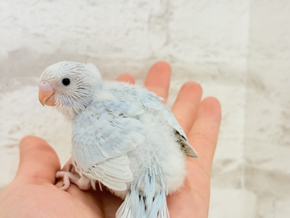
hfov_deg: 36.8
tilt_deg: -4.4
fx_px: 436
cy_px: 109
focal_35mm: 52
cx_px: 145
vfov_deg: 28.0
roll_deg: -0.7
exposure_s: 1/100
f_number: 1.6
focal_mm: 5.96
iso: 64
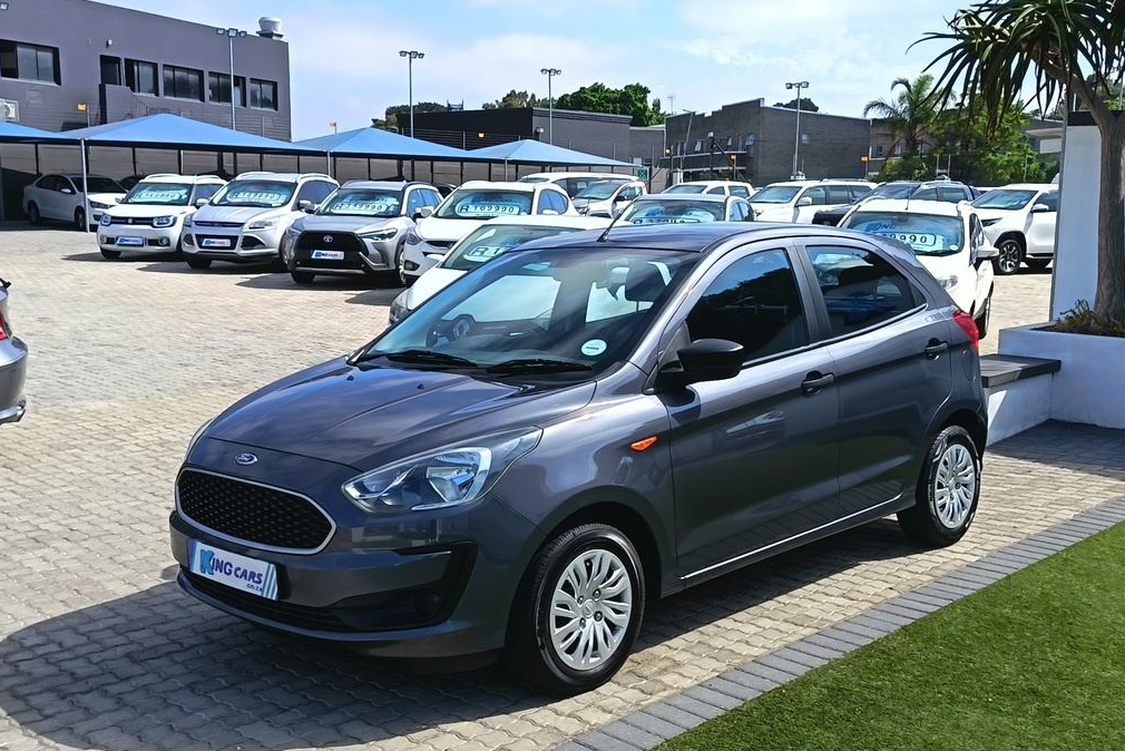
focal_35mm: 39
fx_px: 1219
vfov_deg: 34.2
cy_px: 421
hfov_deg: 49.5
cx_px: 566
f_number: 1.75
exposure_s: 1/672
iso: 100
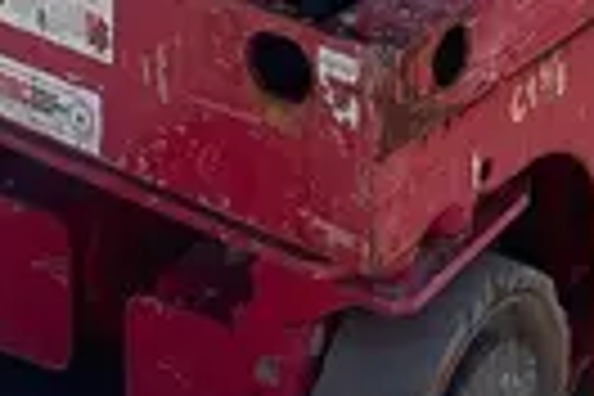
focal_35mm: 150
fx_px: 2475
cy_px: -839
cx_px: 477
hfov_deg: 13.6
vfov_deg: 7.8
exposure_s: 1/1416
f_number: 1.6
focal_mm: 4.2
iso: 32
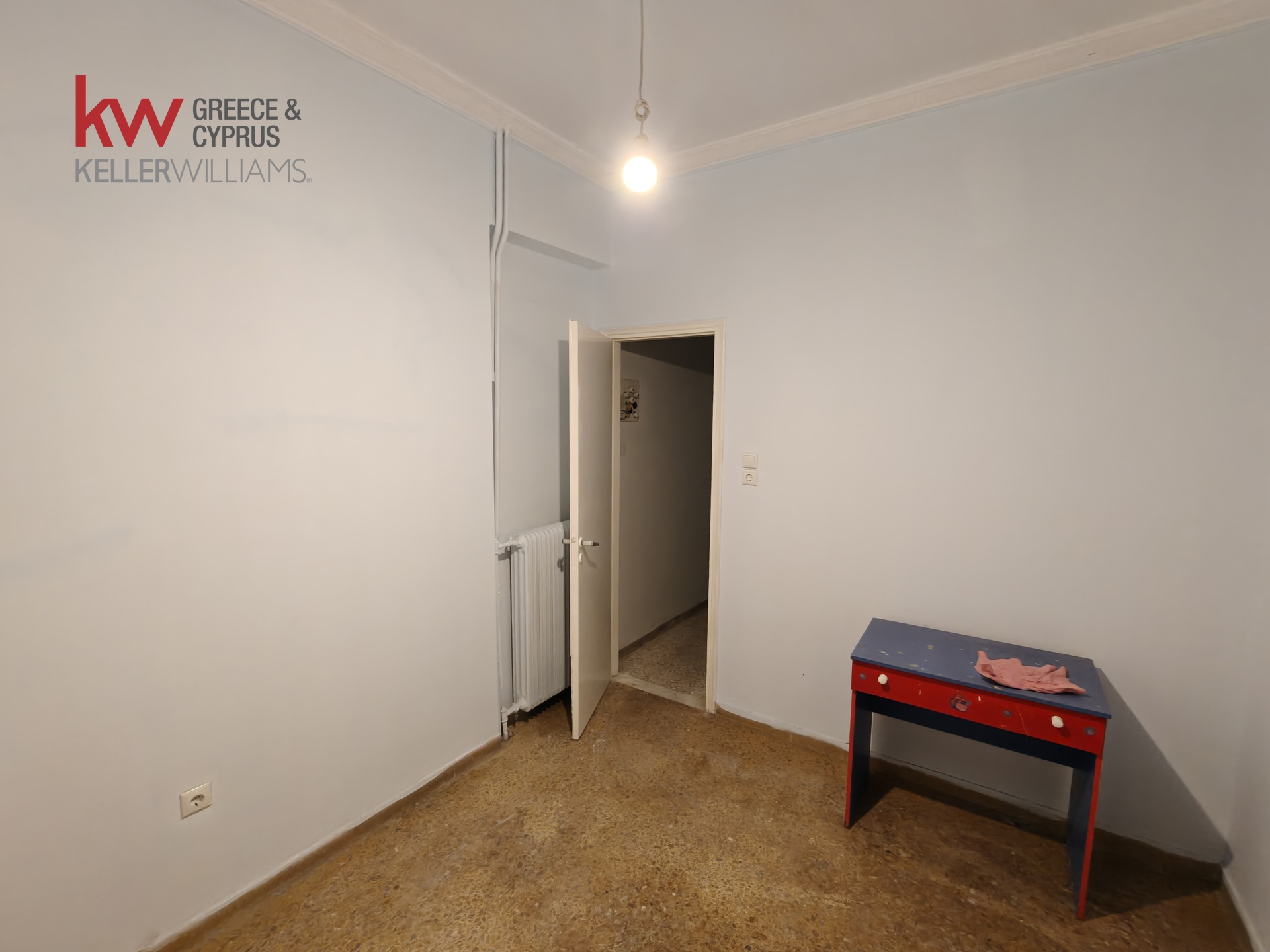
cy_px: 476
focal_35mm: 15
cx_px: 635
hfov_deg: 98.2
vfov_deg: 81.7
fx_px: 550
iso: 3200
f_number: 2
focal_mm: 2.3
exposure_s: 1/63
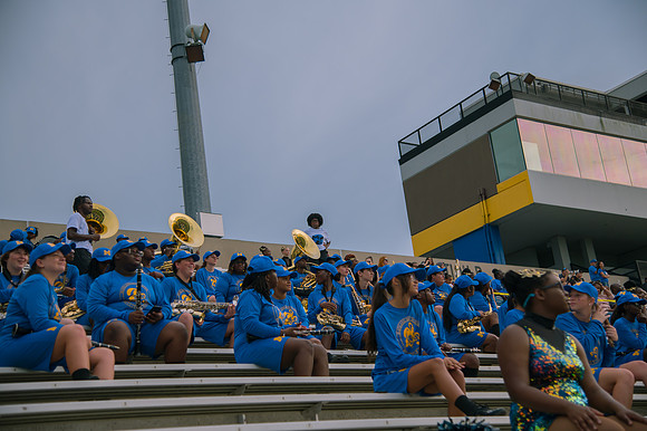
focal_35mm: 55
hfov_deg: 36.3
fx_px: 988
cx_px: 324
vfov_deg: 24.6
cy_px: 216
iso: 100
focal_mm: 55
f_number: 4
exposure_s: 1/400
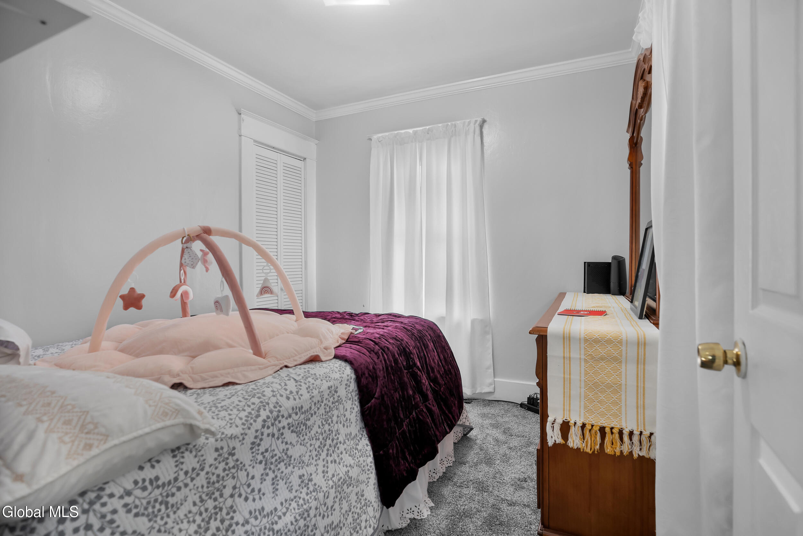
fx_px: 357
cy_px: 268
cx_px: 402
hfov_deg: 96.7
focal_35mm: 16
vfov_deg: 73.8
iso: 500
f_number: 4
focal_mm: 16
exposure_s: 1/30
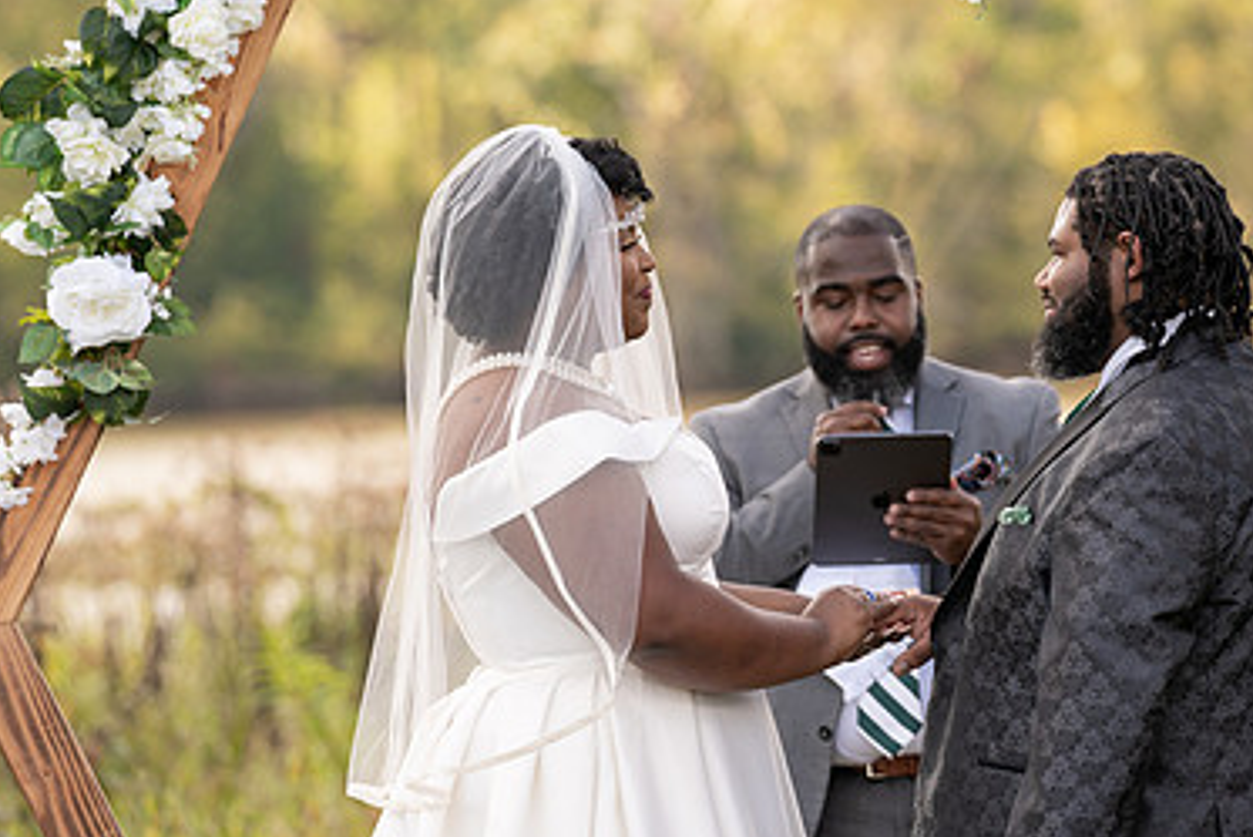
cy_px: 429
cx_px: 898
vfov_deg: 5.0
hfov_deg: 7.5
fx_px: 9505
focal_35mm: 273
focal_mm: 173
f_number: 4
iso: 100
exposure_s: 1/160
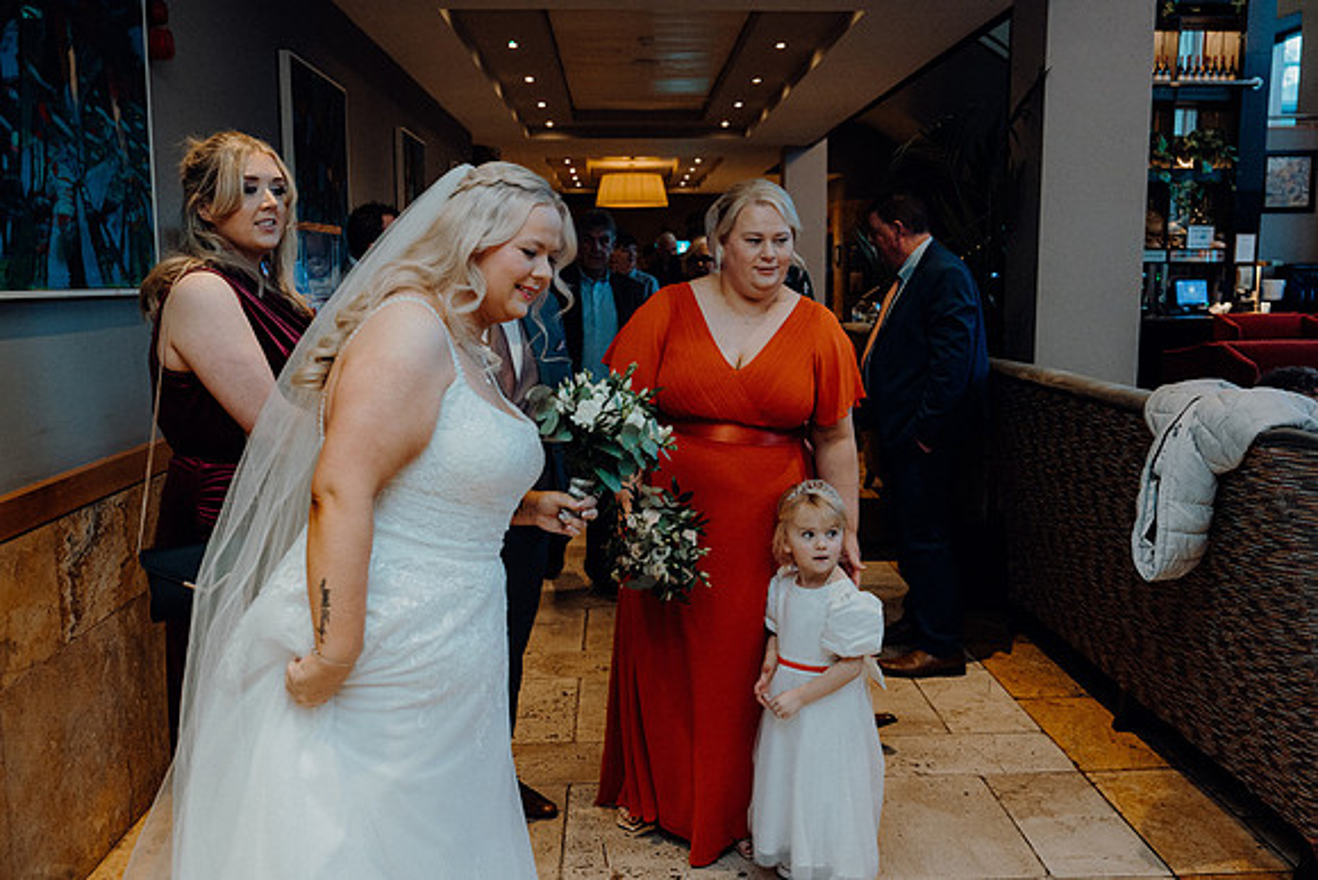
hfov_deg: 58.7
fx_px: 1172
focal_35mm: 32
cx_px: 659
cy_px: 440
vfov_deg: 41.1
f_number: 3.5
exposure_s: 1/160
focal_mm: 32
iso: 2500
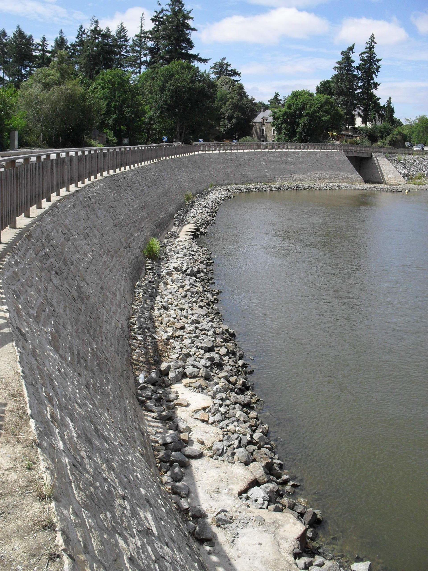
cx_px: 214
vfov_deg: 52.6
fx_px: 577
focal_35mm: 35
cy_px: 286
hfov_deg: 40.7
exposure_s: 1/250
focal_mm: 6.3
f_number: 8.4
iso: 100
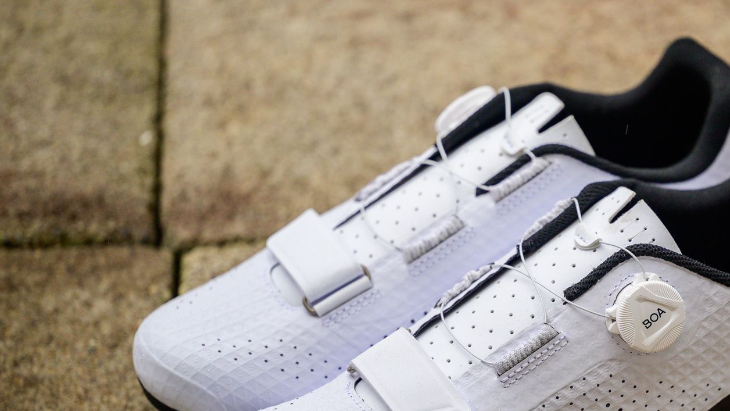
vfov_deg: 6.6
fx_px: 3582
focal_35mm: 185
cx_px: 560
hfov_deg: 11.6
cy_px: 291
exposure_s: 1/400
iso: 800
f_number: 3
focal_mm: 105
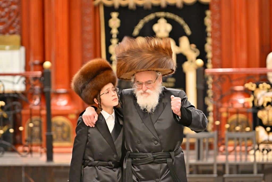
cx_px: 136
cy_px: 91
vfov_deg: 5.0
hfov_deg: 7.4
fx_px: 2093
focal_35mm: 277
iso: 640
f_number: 2.8
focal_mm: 185
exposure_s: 1/400
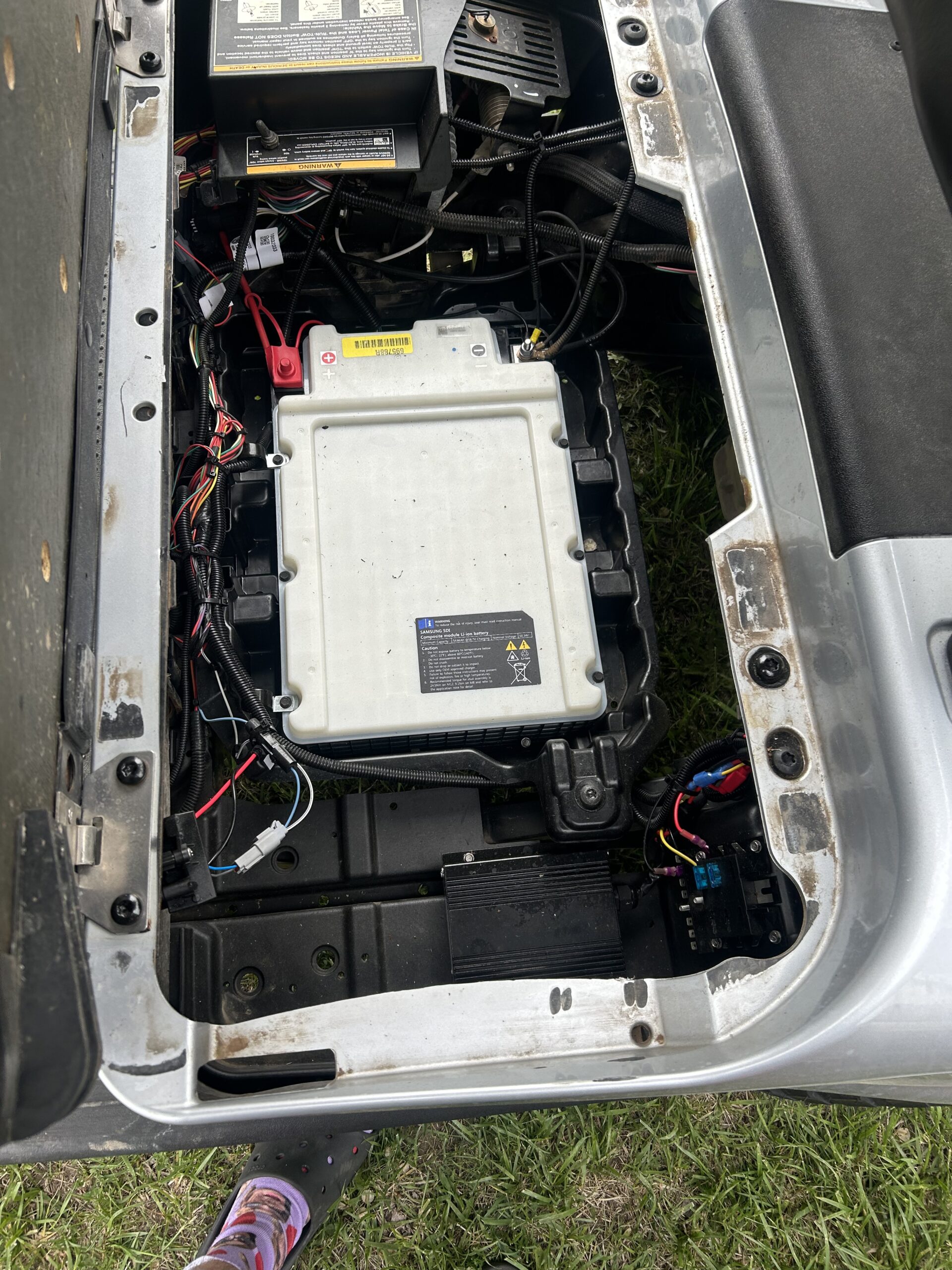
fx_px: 953
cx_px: 476
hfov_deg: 53.1
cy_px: 635
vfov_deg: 67.3
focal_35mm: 26
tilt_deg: -69.8
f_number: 1.5
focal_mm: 5.7
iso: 50
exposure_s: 1/780
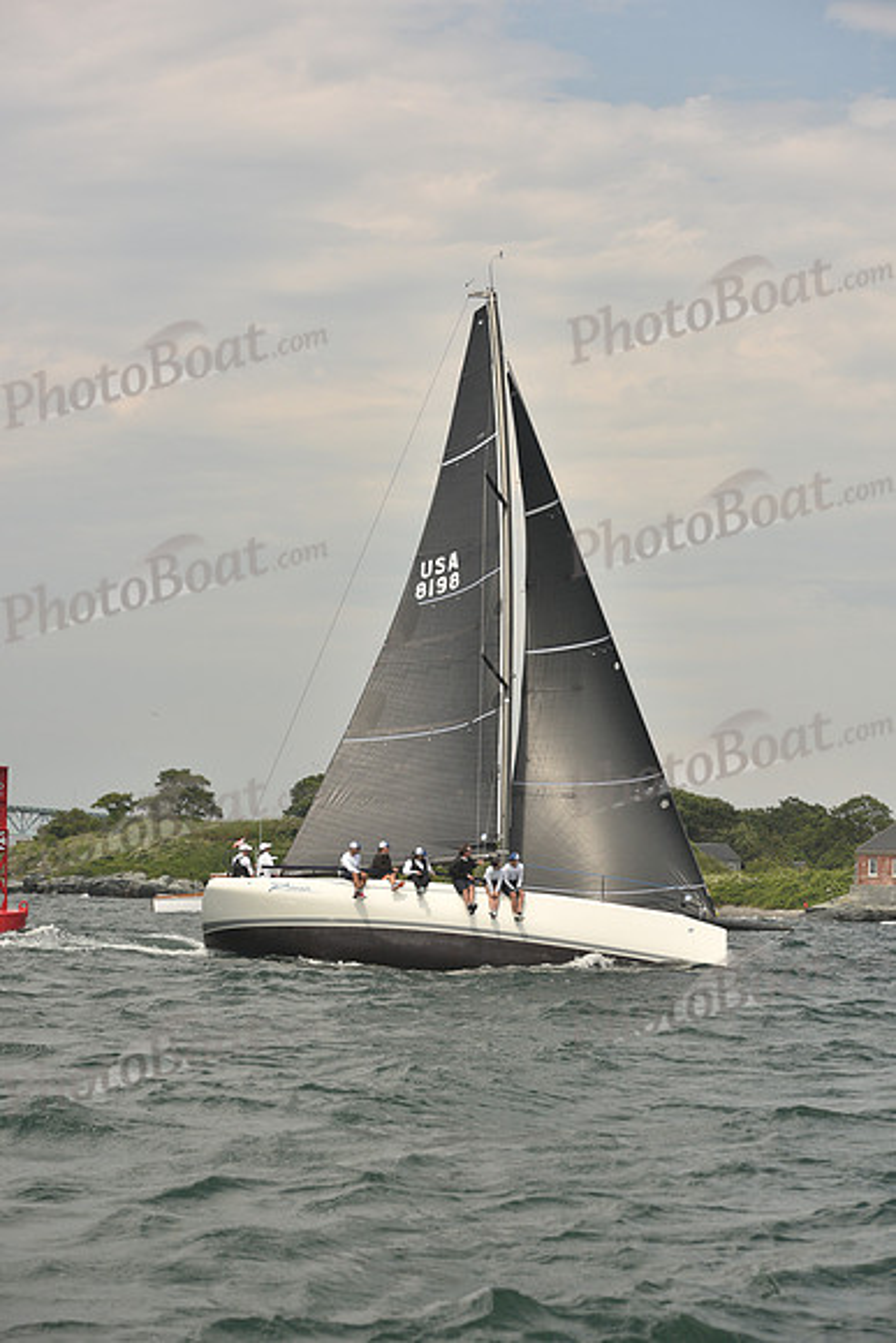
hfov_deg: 17.1
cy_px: 672
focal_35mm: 80
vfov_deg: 25.4
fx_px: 2985
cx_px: 448
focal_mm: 80
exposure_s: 1/640
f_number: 6.3
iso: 250
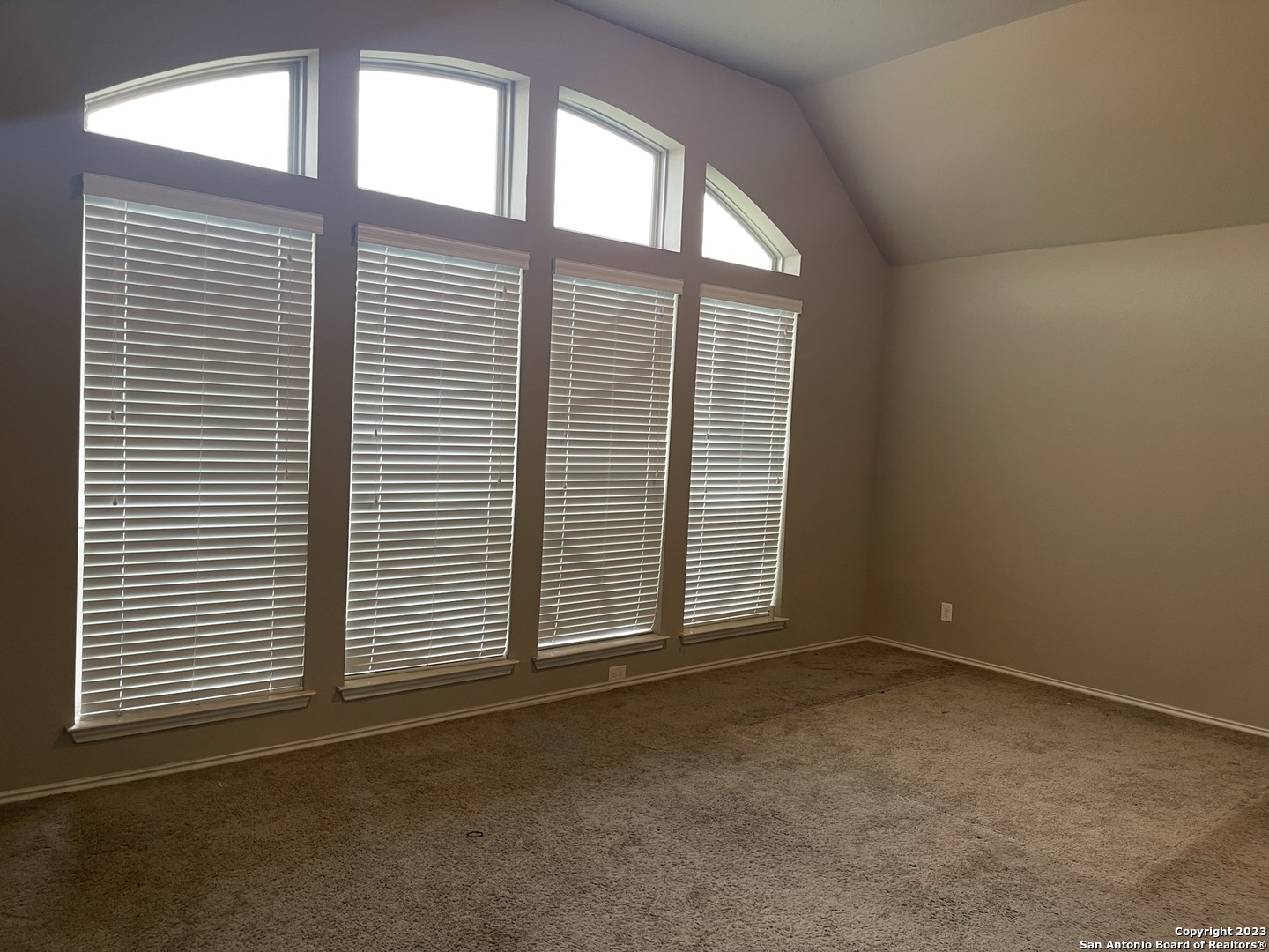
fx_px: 953
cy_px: 476
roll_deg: -1.5
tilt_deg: -4.1
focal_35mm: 26
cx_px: 634
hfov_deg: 67.3
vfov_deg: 53.1
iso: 80
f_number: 1.6
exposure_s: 1/60
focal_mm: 5.1
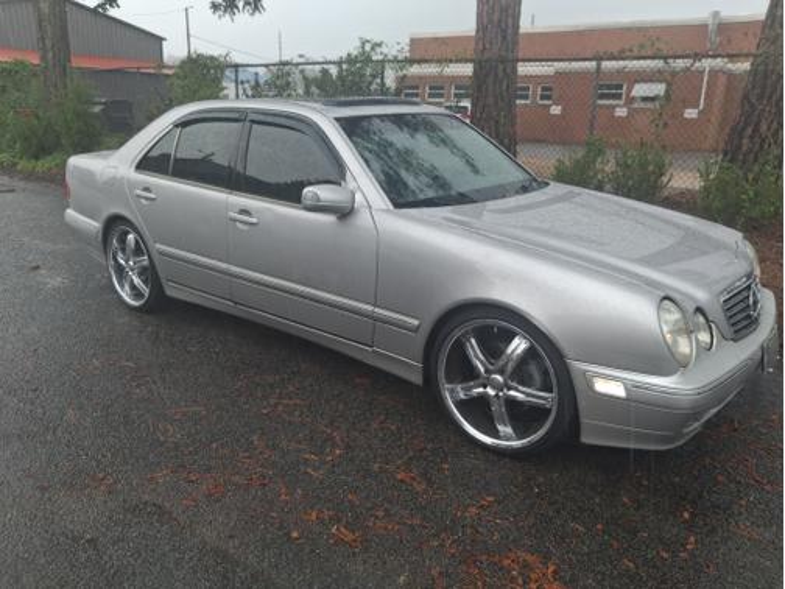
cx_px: 392
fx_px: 612
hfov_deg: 65.3
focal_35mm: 27
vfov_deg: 51.4
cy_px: 294
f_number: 1.8
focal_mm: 4
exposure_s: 1/100
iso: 32
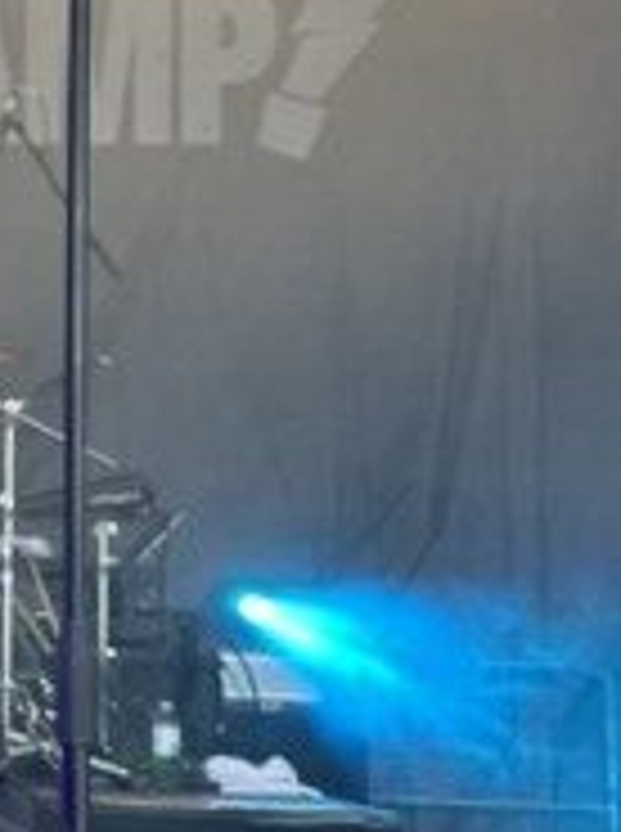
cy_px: 378
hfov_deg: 13.3
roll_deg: -1.4
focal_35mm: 104
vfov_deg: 18.9
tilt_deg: +9.8
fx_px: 2496
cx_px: -356
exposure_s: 1/100
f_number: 1.78
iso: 64
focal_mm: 6.86
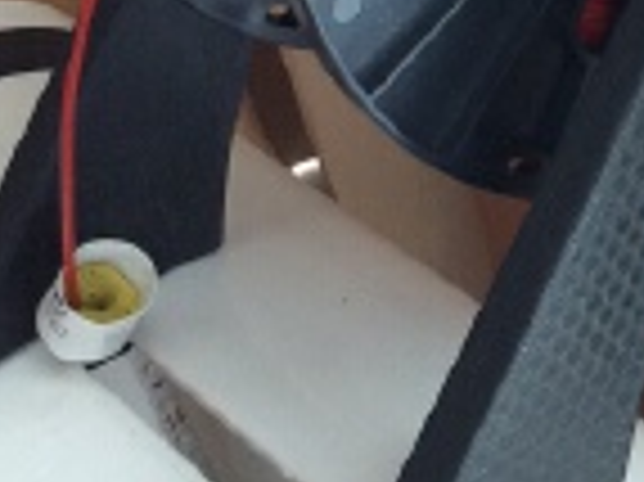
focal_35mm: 120
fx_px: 2231
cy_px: -54
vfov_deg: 12.1
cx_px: 973
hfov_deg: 15.2
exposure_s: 1/24
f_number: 2.4
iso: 80
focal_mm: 3.3
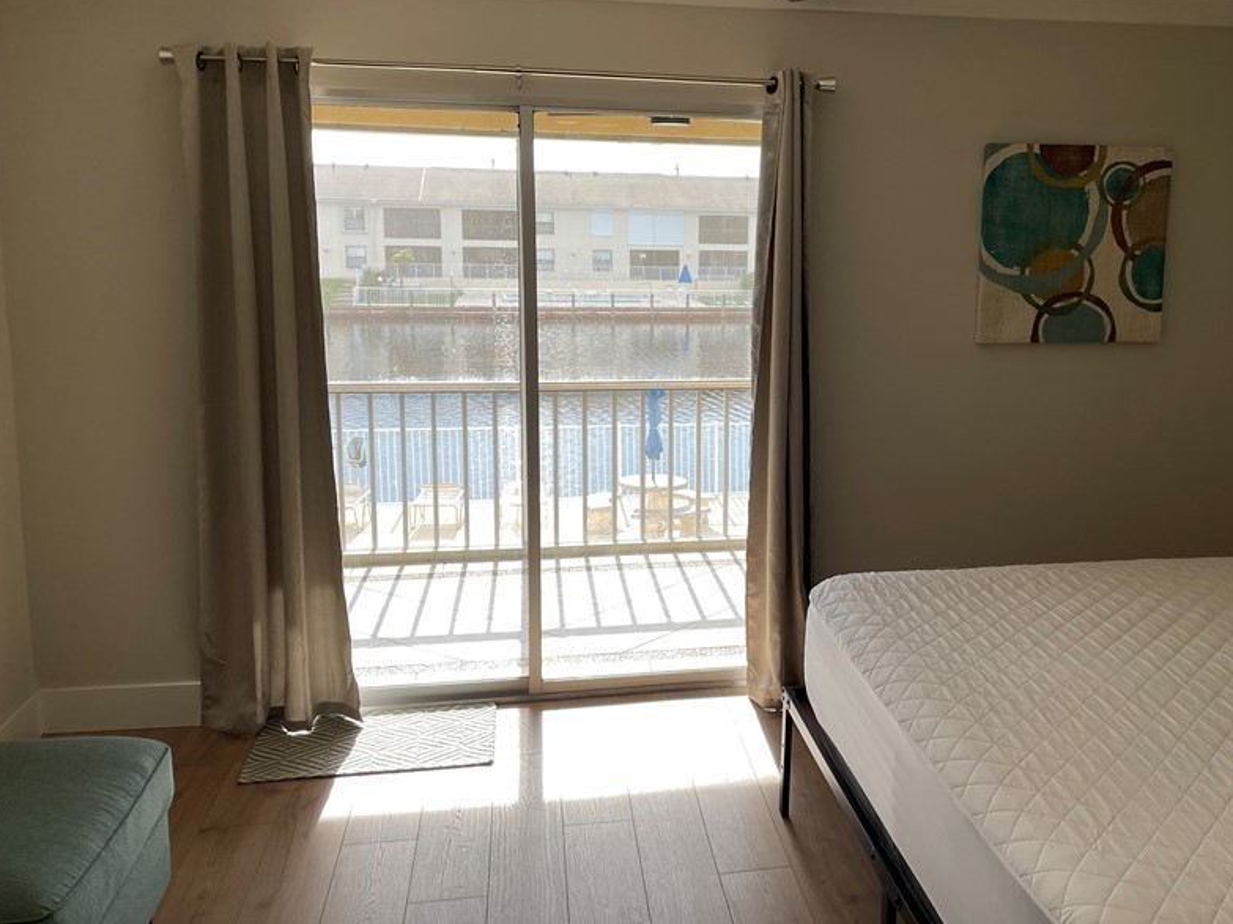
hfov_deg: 53.3
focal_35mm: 34
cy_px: 420
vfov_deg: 41.7
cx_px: 784
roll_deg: -1.1
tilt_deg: -8.2
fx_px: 1211
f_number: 1.6
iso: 32
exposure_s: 1/1033
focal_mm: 4.2
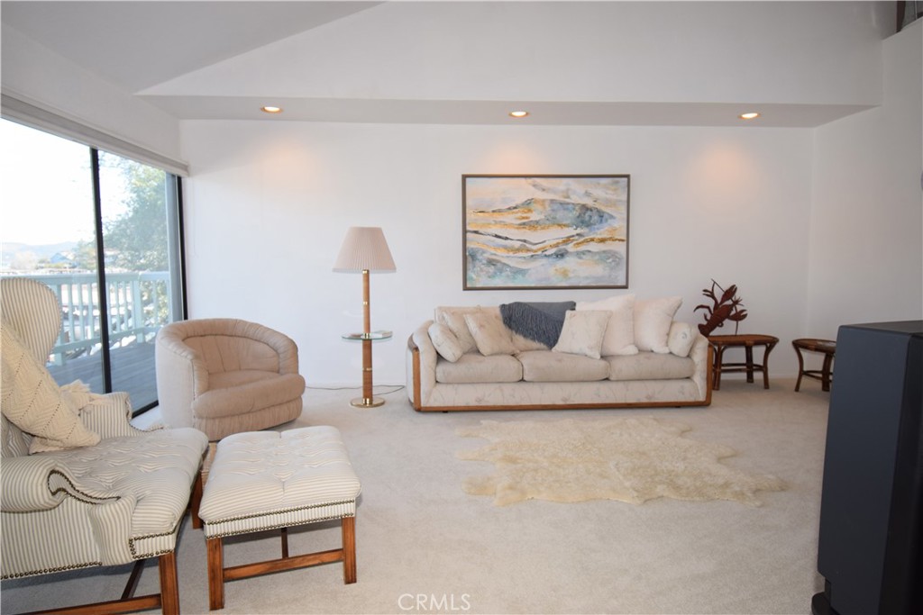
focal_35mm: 20
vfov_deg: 63.2
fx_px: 500
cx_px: 462
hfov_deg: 85.4
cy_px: 308
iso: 280
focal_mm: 13
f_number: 5.6
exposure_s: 1/125
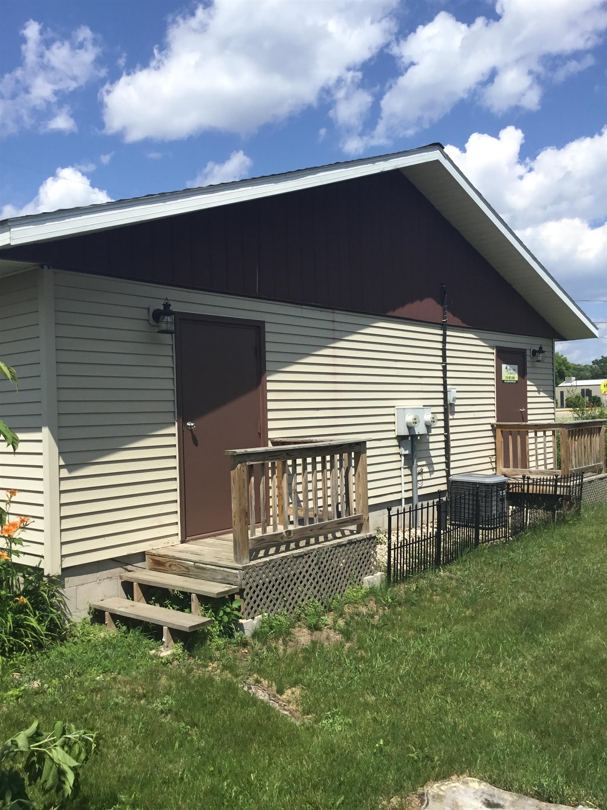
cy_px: 405
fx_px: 725
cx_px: 304
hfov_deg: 45.4
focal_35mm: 31
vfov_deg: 58.4
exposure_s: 1/1664
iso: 25
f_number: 2.4
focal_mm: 3.3
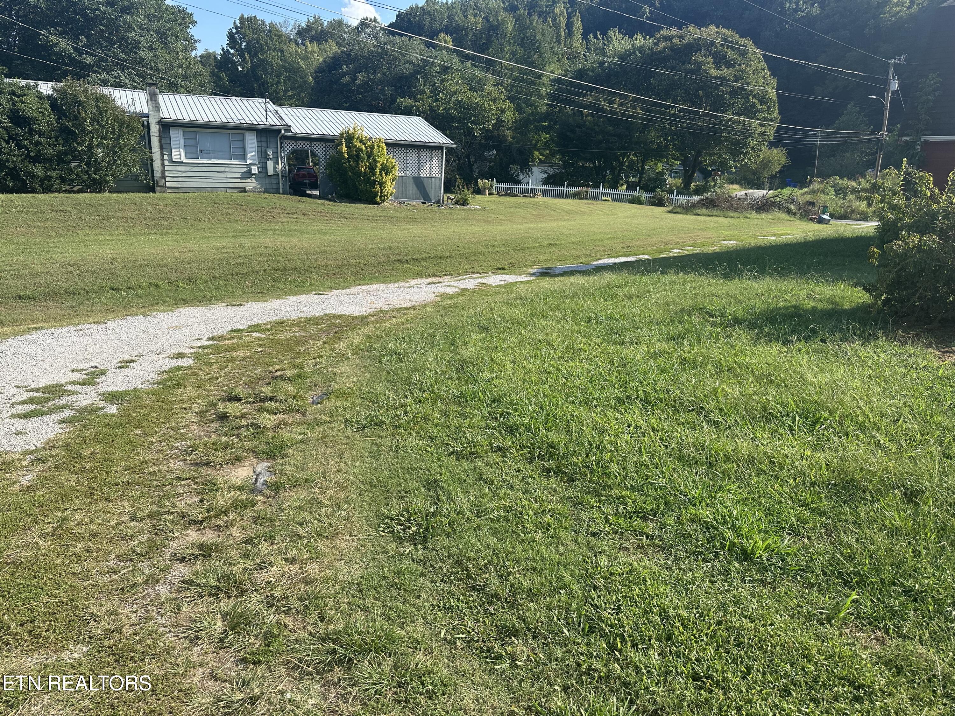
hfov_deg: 71.6
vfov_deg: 56.8
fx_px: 662
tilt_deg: -13.3
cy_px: 358
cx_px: 478
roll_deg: -1.5
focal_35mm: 24
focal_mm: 6.86
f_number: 1.78
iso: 80
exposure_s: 1/2410
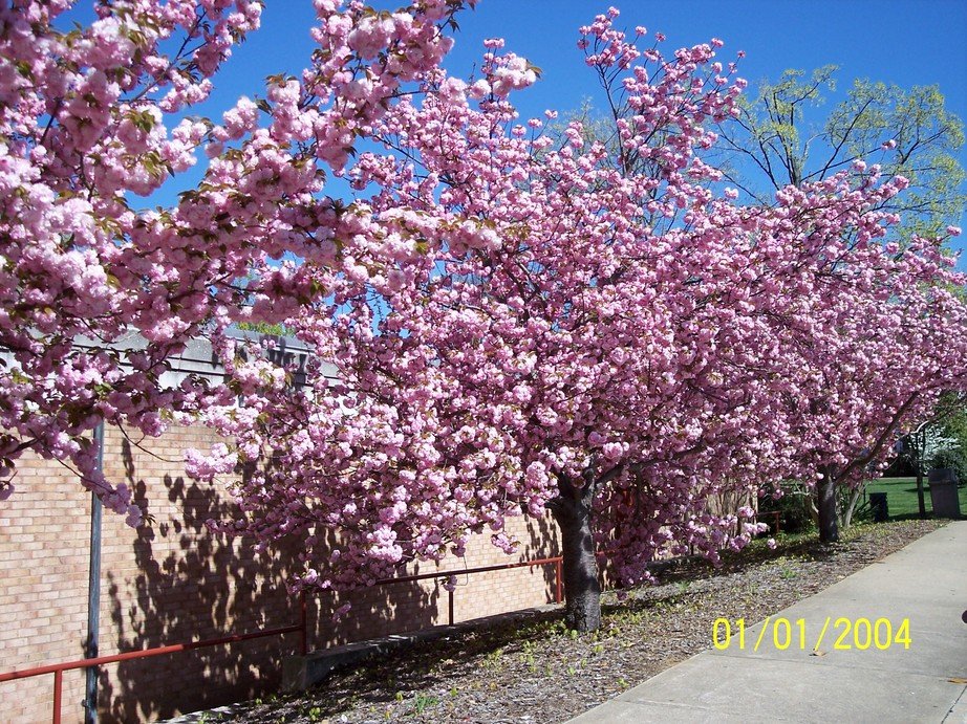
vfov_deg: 36.8
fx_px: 1089
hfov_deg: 47.9
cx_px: 484
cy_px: 362
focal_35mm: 39
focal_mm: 8
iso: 100
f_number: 4
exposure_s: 1/750
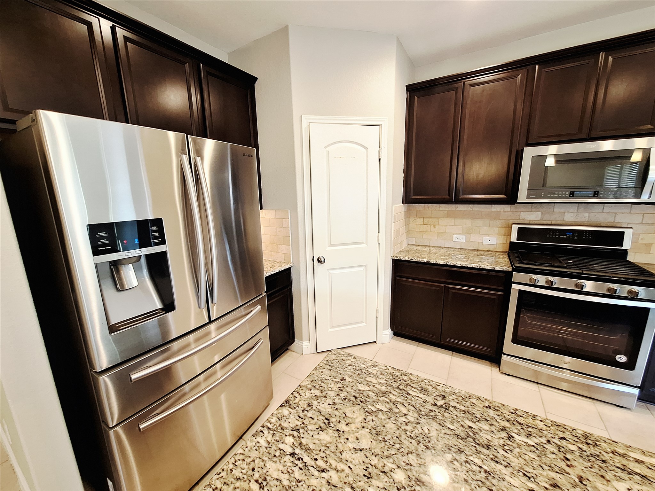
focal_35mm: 13
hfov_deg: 106.2
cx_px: 328
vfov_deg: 89.9
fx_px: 246
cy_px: 246
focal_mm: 1.74
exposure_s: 1/40
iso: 160
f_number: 2.2
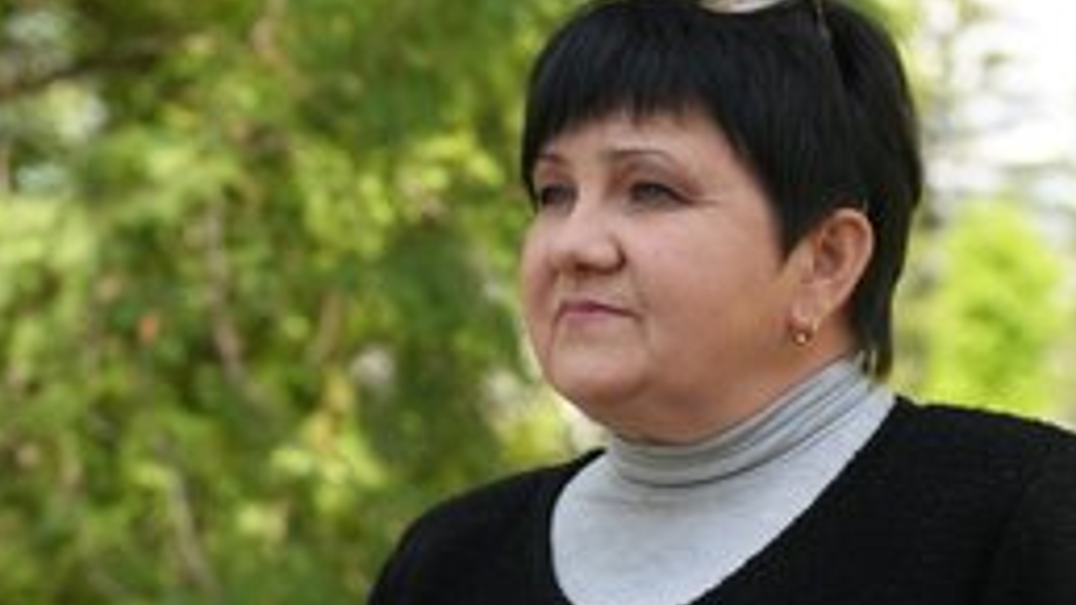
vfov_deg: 11.6
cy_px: 273
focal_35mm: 104
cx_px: 588
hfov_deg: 20.6
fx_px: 2967
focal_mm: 64
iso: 1250
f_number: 4
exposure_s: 1/160
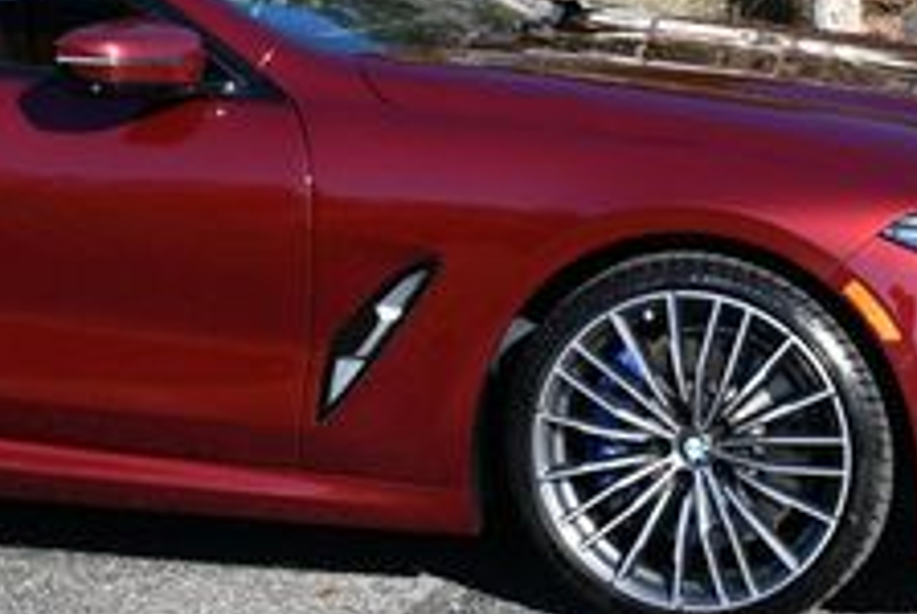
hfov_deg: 14.9
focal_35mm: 137
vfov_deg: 9.9
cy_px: -74
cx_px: 184
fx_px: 3494
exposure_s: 1/250
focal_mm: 24
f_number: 8
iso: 160
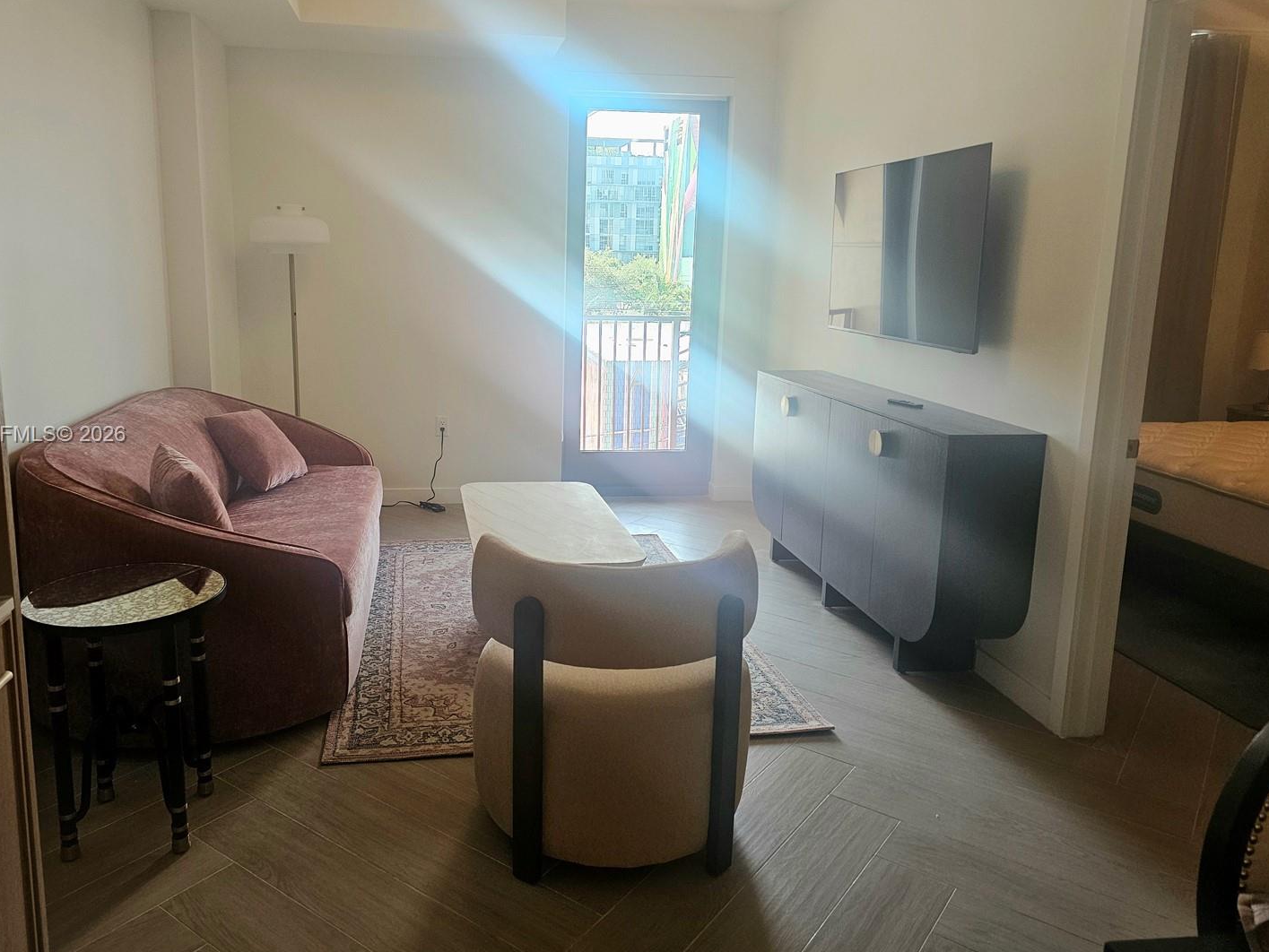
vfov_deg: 53.0
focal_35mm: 26
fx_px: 953
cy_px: 436
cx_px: 564
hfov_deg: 67.1
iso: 200
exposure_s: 1/120
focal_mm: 6.3
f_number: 1.7
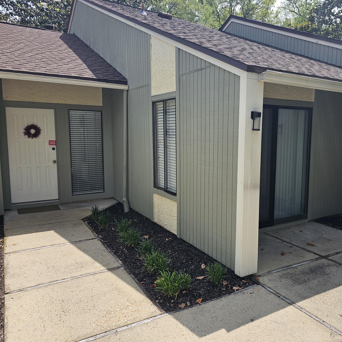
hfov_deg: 56.6
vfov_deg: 57.3
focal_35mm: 28
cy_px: 169
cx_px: 213
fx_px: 313
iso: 20
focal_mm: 6.3
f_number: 1.7
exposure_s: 1/719
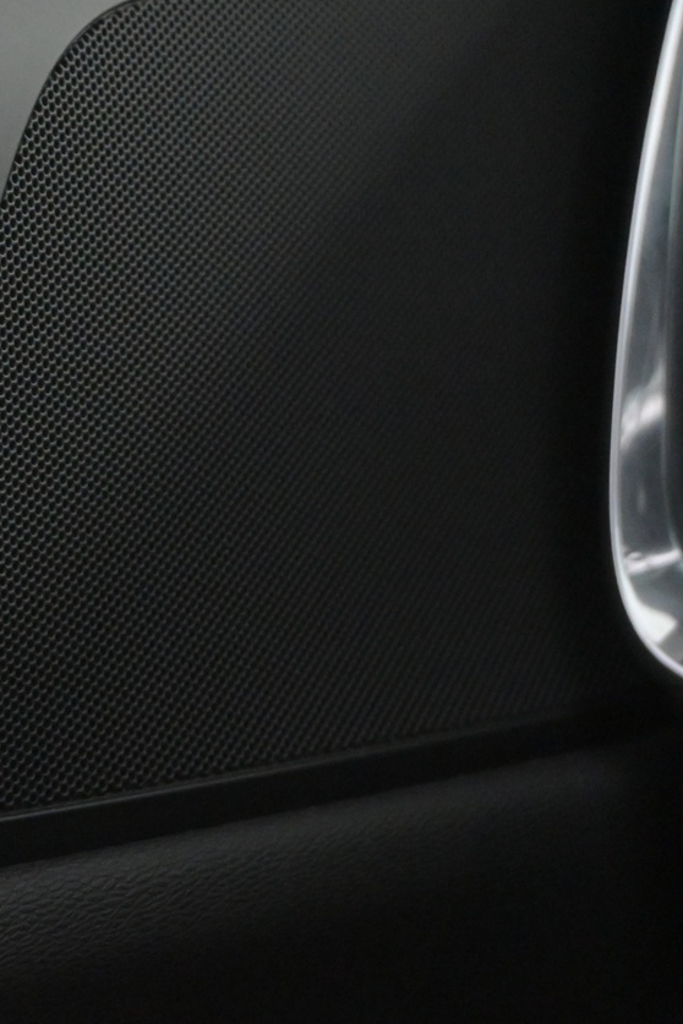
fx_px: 2603
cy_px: 456
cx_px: -153
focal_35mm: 91
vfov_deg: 22.3
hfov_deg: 14.4
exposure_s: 1/50
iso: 5600
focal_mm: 31.5
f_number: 5
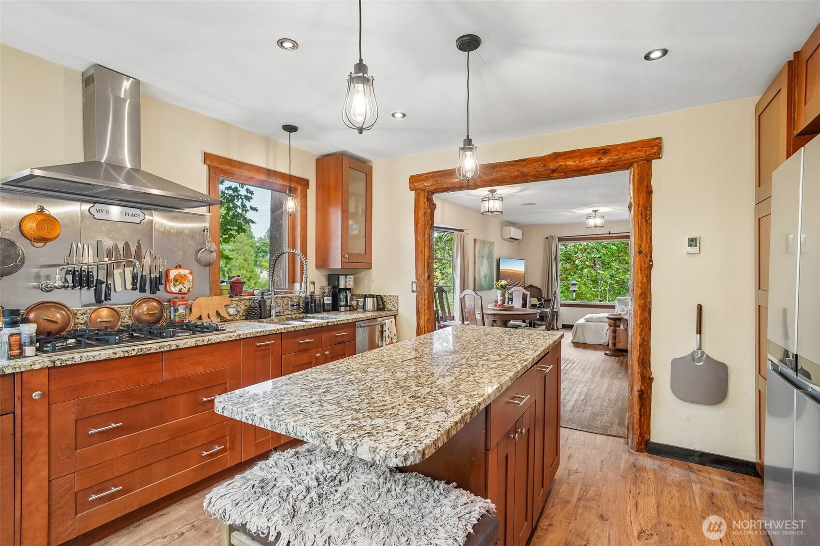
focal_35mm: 16
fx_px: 364
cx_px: 410
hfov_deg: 96.7
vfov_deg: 73.7
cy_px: 273
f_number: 8
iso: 1600
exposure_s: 1/25
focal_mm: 16
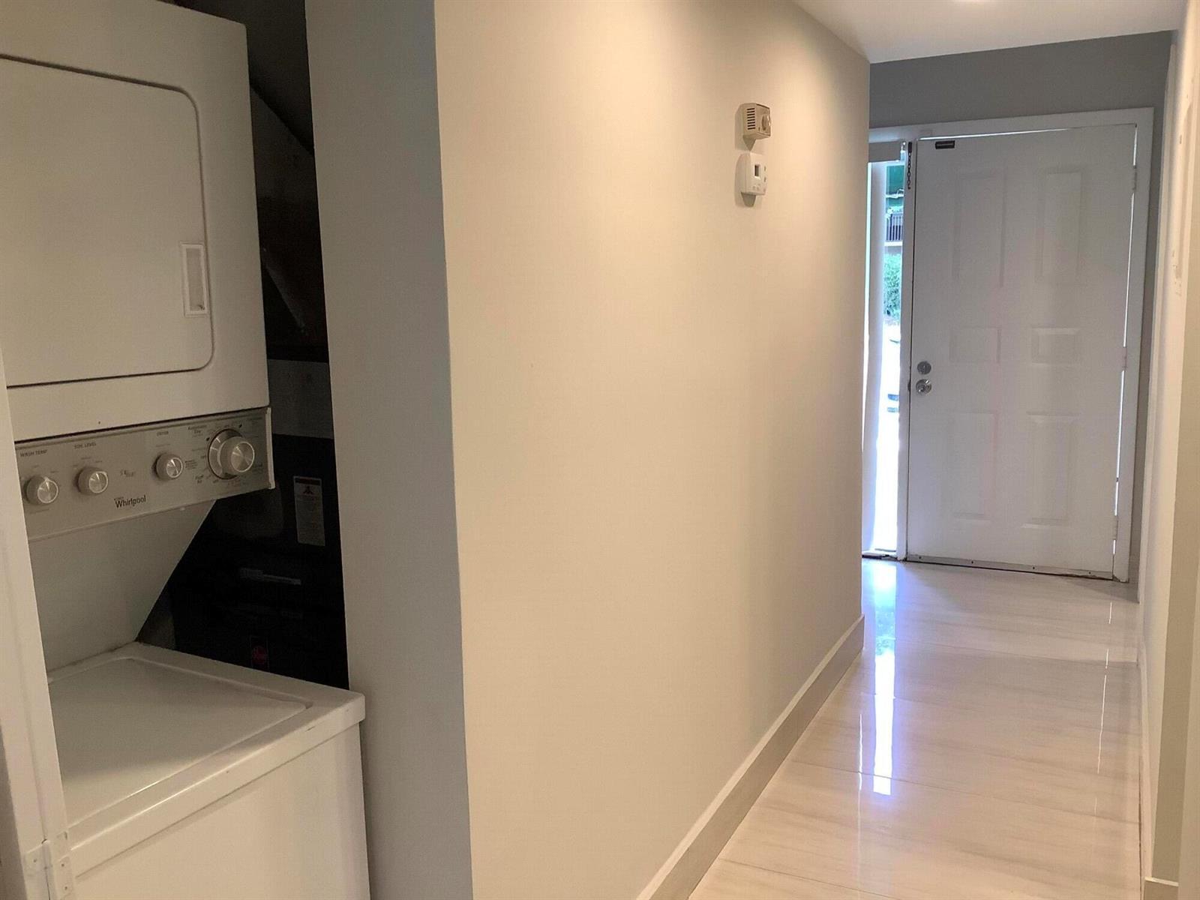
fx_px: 1075
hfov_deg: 58.4
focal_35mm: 31
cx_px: 600
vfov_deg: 45.4
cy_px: 450
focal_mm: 3.3
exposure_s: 1/60
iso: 125
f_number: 2.4
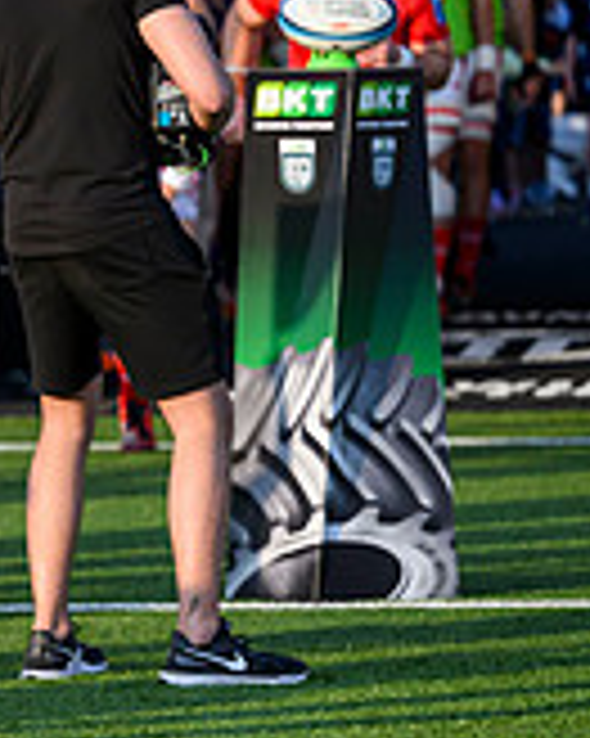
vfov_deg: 4.2
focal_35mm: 465
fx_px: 10159
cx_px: -653
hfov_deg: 3.3
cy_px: 268
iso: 400
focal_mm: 140
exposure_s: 1/1600
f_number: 4
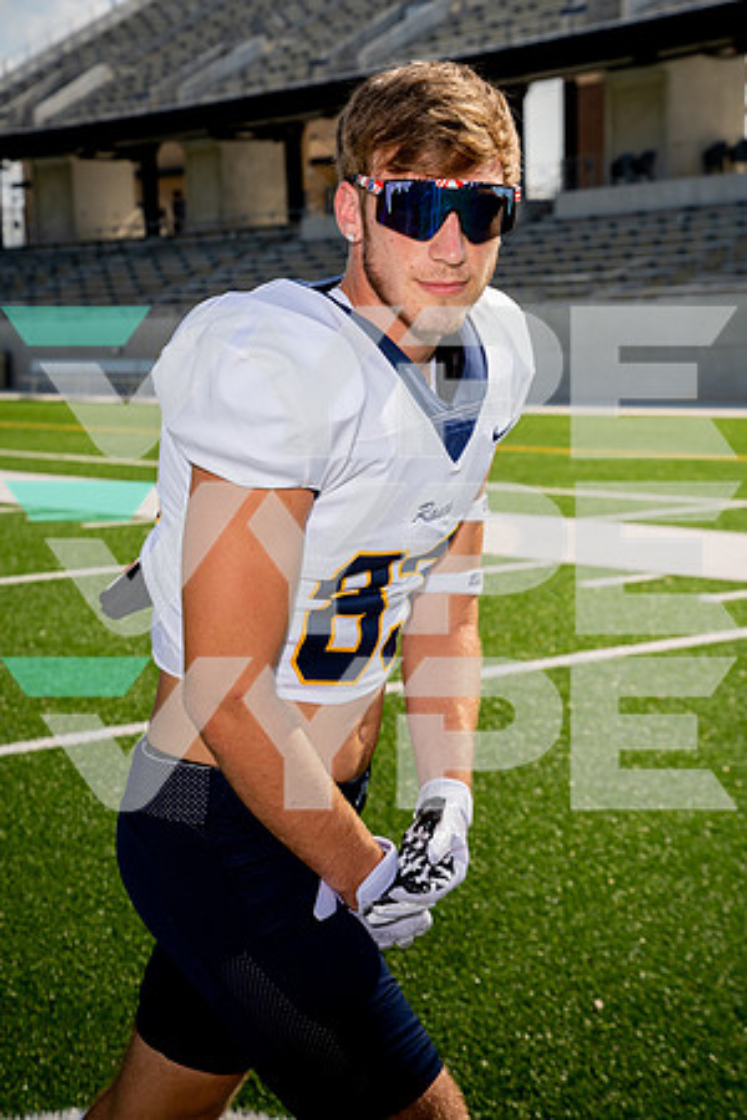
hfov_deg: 20.0
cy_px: 560
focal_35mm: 68
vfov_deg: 29.7
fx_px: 2116
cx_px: 374
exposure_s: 1/250
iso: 100
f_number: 7.1
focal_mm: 68
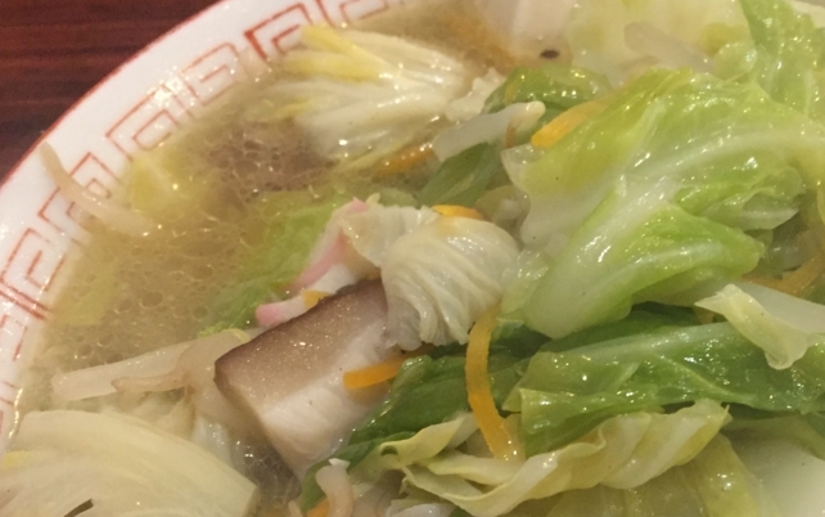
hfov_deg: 39.8
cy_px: 464
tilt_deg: -55.3
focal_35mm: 49
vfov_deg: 25.6
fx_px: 1102
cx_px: 630
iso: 250
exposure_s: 1/17
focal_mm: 4.15
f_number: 2.2
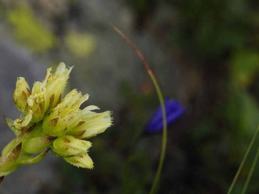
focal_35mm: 139
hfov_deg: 14.2
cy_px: 97
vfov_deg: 10.7
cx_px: 118
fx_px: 1037
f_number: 9
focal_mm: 85
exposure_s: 1/160
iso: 200
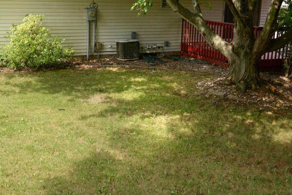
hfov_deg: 34.5
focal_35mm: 58
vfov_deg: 23.4
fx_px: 470
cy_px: 85
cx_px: 136
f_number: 5.6
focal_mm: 24
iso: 250
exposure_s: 1/400
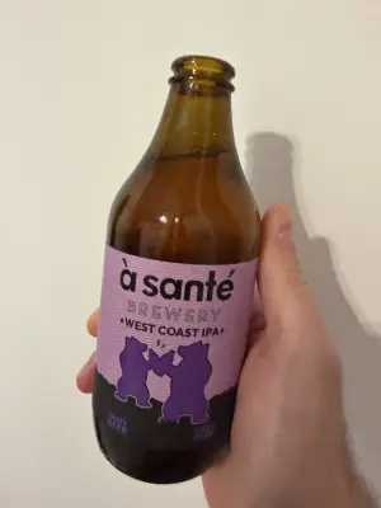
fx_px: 352
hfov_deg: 56.8
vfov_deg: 71.6
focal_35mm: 24
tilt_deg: -15.1
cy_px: 254
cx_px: 190
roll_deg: +6.0
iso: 800
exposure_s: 1/60
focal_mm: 2.22
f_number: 2.2
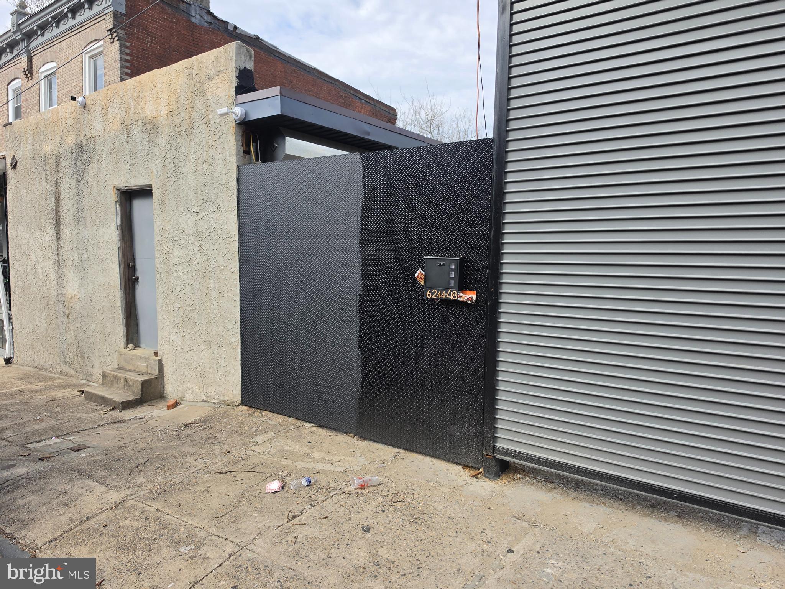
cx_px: 392
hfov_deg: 73.9
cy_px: 294
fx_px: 522
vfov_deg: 58.9
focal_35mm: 23
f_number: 1.4
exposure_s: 1/4538
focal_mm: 6.5
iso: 64
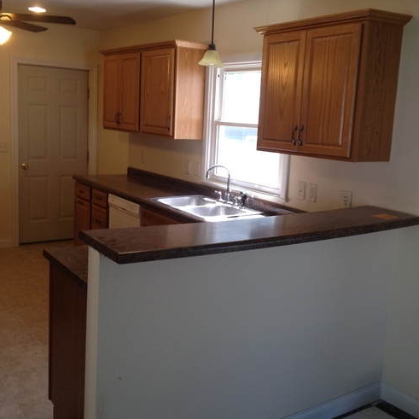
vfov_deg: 40.0
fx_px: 575
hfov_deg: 40.0
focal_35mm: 42
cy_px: 194
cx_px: 210
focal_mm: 4.28
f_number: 2.4
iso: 80
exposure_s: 1/60
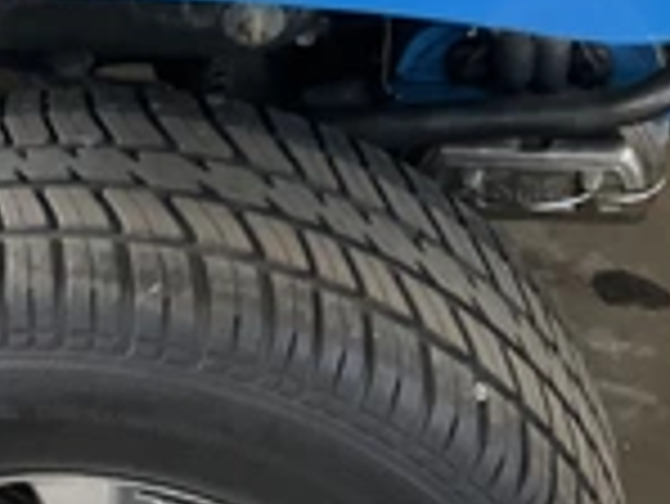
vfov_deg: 17.8
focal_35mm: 78
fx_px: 1511
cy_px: -144
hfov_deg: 24.9
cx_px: 414
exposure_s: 1/60
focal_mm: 3
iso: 125
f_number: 1.8
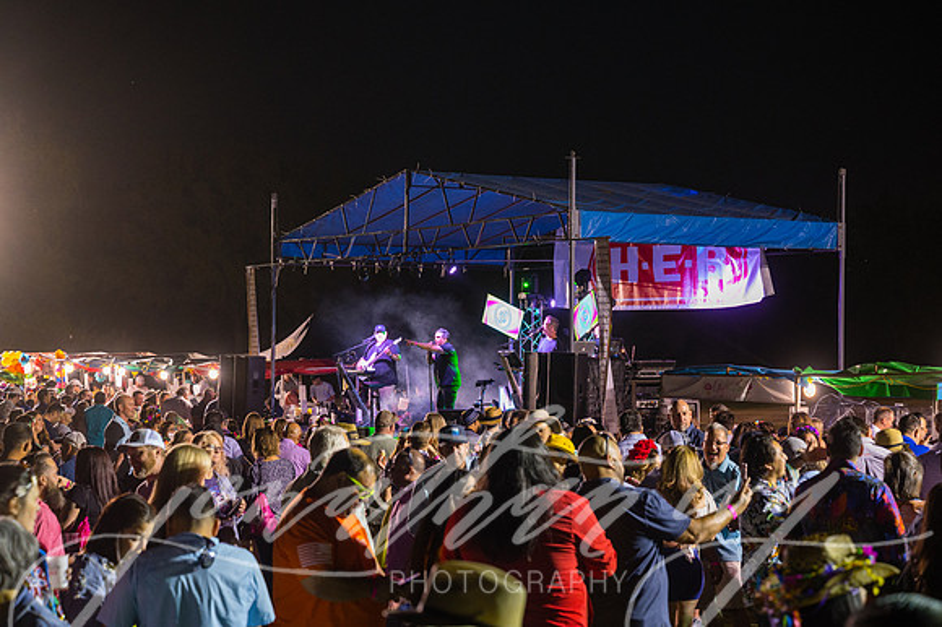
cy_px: 285
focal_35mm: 71
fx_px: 1857
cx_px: 514
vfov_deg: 19.2
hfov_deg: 28.5
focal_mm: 65
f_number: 4
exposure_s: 1/40
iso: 2500
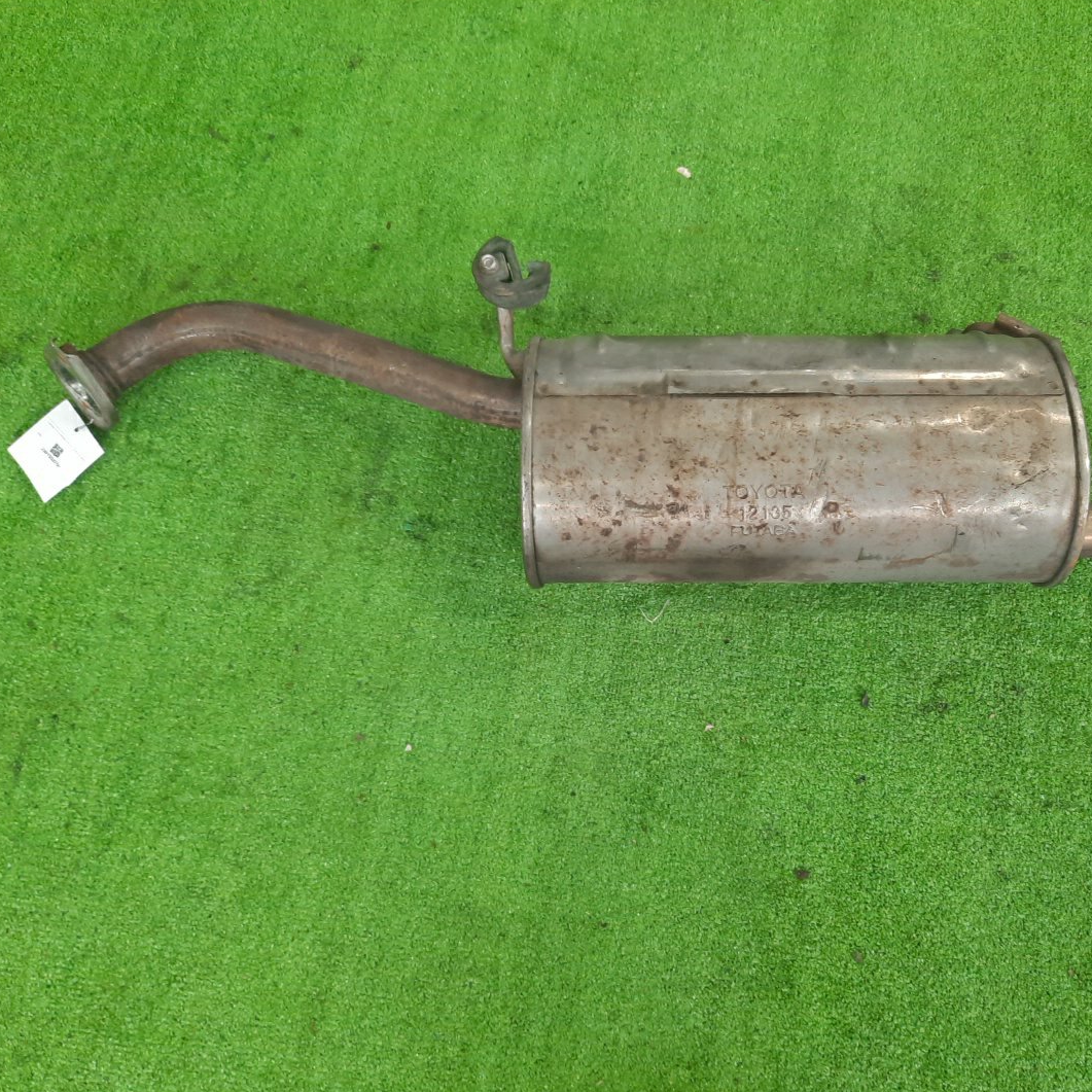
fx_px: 1071
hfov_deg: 53.9
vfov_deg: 54.0
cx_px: 621
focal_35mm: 30
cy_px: 547
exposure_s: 1/50
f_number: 2
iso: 253
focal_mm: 4.6
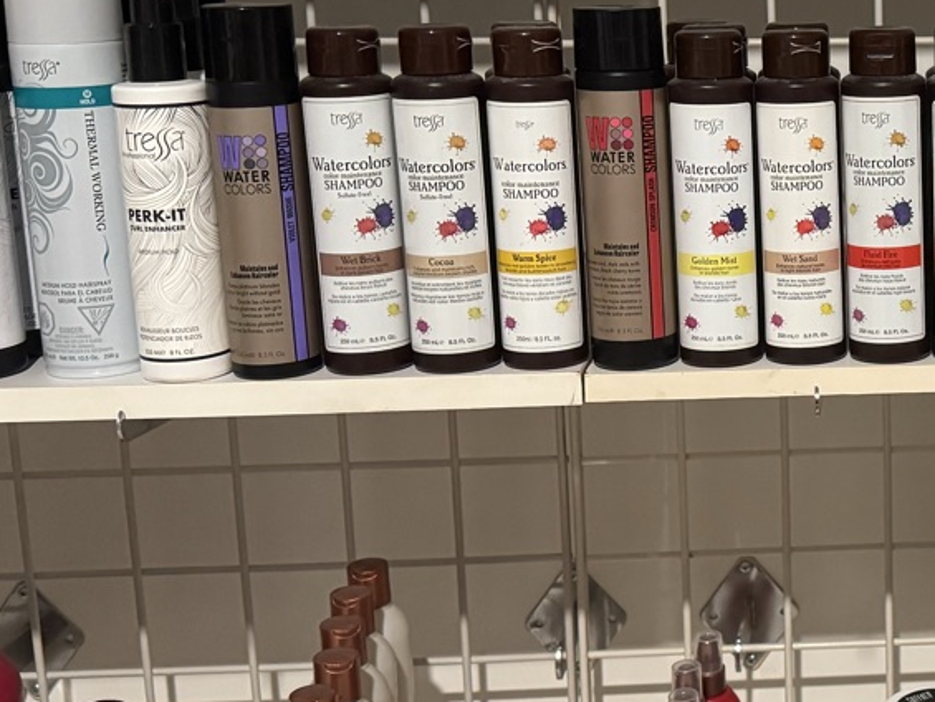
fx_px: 1837
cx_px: 1023
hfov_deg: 26.4
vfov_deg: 21.6
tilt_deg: -11.3
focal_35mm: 68
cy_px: 283
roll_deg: +0.5
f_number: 1.78
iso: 800
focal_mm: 6.76
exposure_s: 1/60
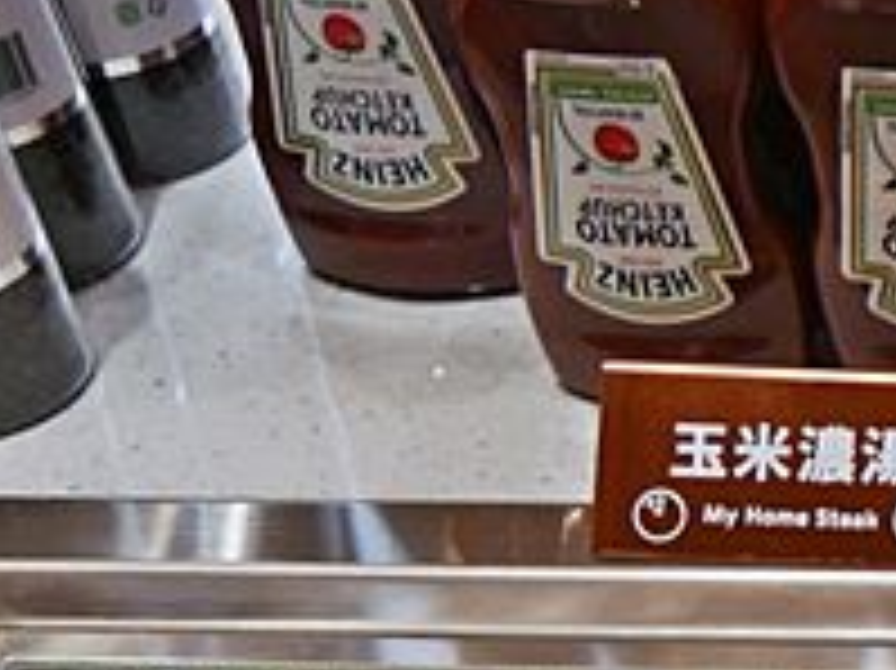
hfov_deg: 12.0
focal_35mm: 141
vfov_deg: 9.4
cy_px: 1594
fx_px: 3647
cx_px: 1959
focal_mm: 14
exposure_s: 1/100
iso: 200
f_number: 3.5
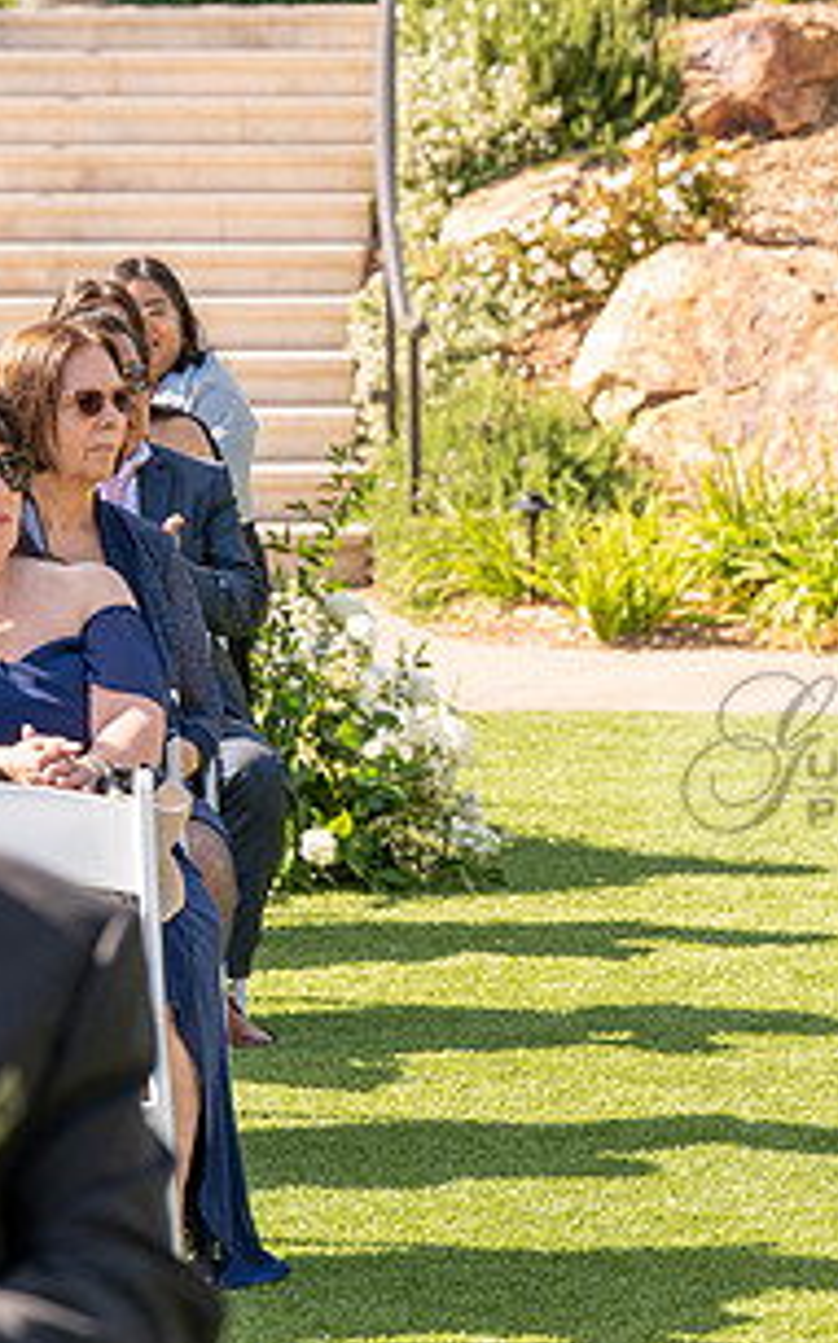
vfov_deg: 12.0
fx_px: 6364
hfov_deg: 7.5
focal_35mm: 174
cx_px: 1027
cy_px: 753
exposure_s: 1/800
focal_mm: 90
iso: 200
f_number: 4.5
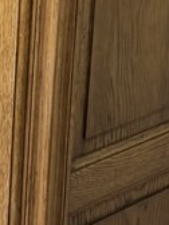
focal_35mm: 171
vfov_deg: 11.4
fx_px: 1113
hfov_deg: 8.5
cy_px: -5
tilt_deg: -14.9
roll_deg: -1.8
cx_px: -74
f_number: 1.78
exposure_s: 1/50
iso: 250
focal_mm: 6.76
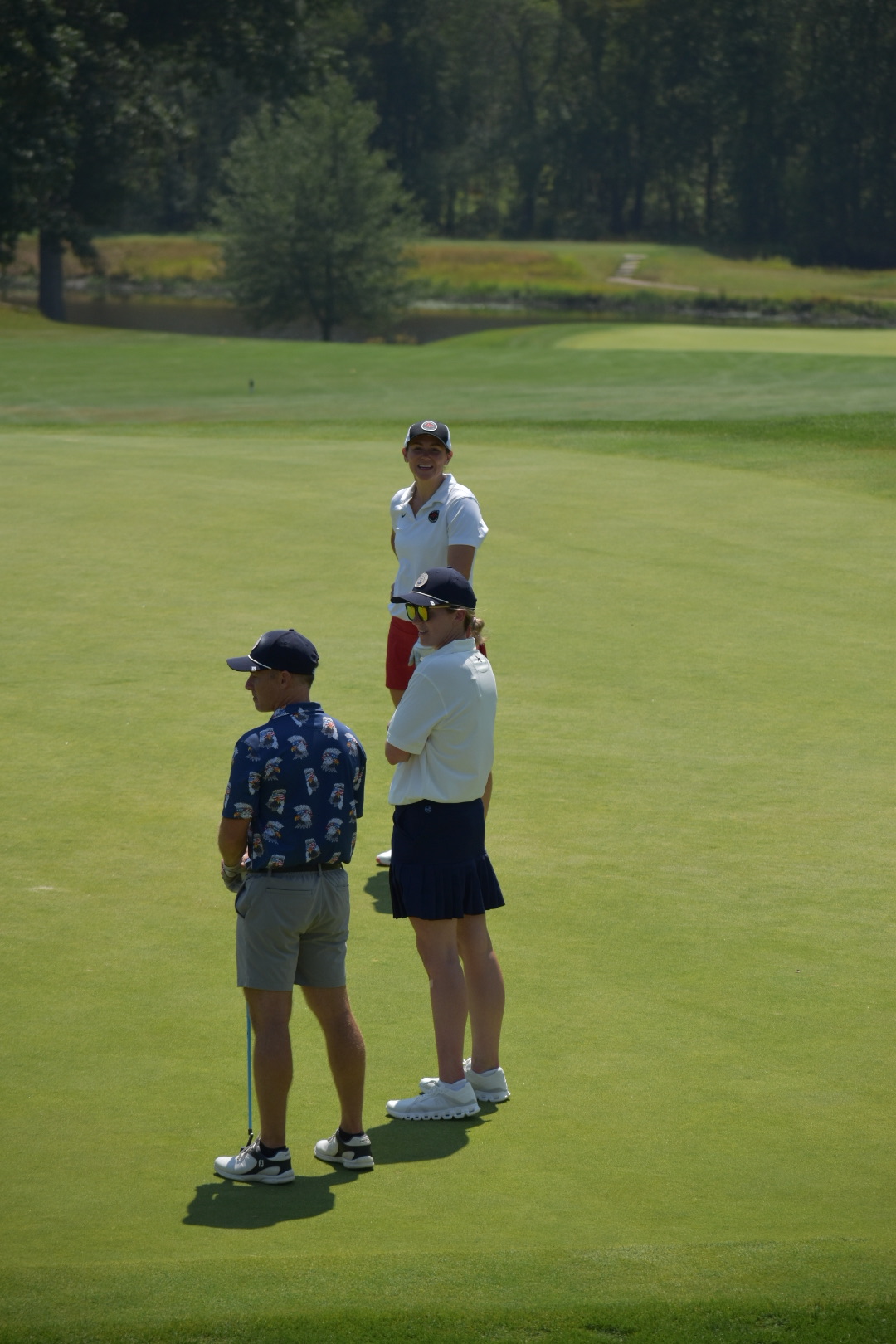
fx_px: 7559
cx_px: 448
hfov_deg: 6.8
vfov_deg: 10.2
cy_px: 672
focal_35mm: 202
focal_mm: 135
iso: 200
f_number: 5.6
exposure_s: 1/2000
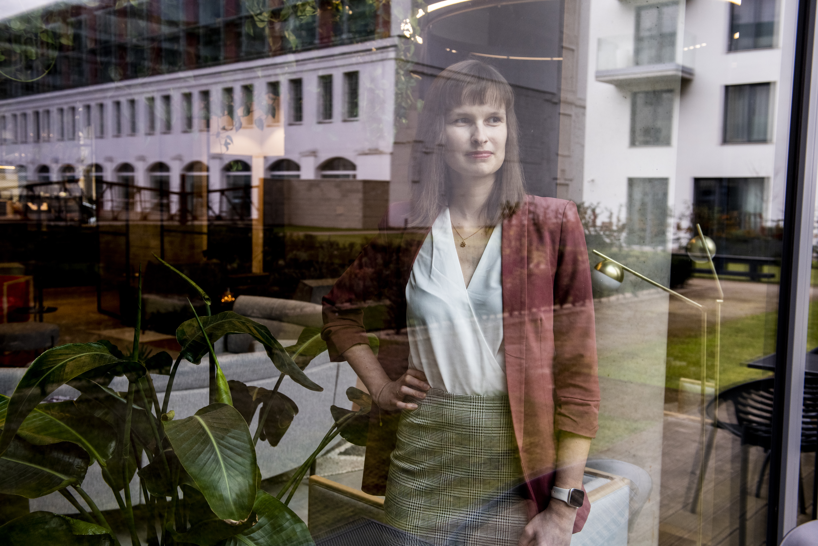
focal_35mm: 36
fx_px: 818
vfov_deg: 36.9
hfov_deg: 53.1
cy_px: 273
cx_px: 409
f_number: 5
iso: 1000
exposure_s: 1/200
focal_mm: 36
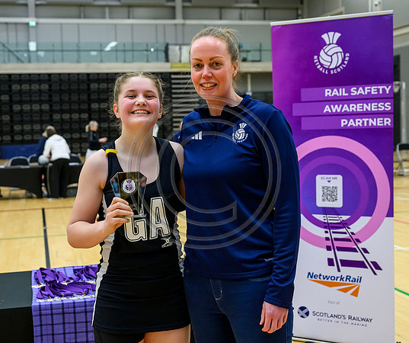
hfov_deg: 36.6
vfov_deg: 31.0
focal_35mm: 50
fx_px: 617
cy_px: 158
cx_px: 186
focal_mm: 40
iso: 5000
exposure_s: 1/500
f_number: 4
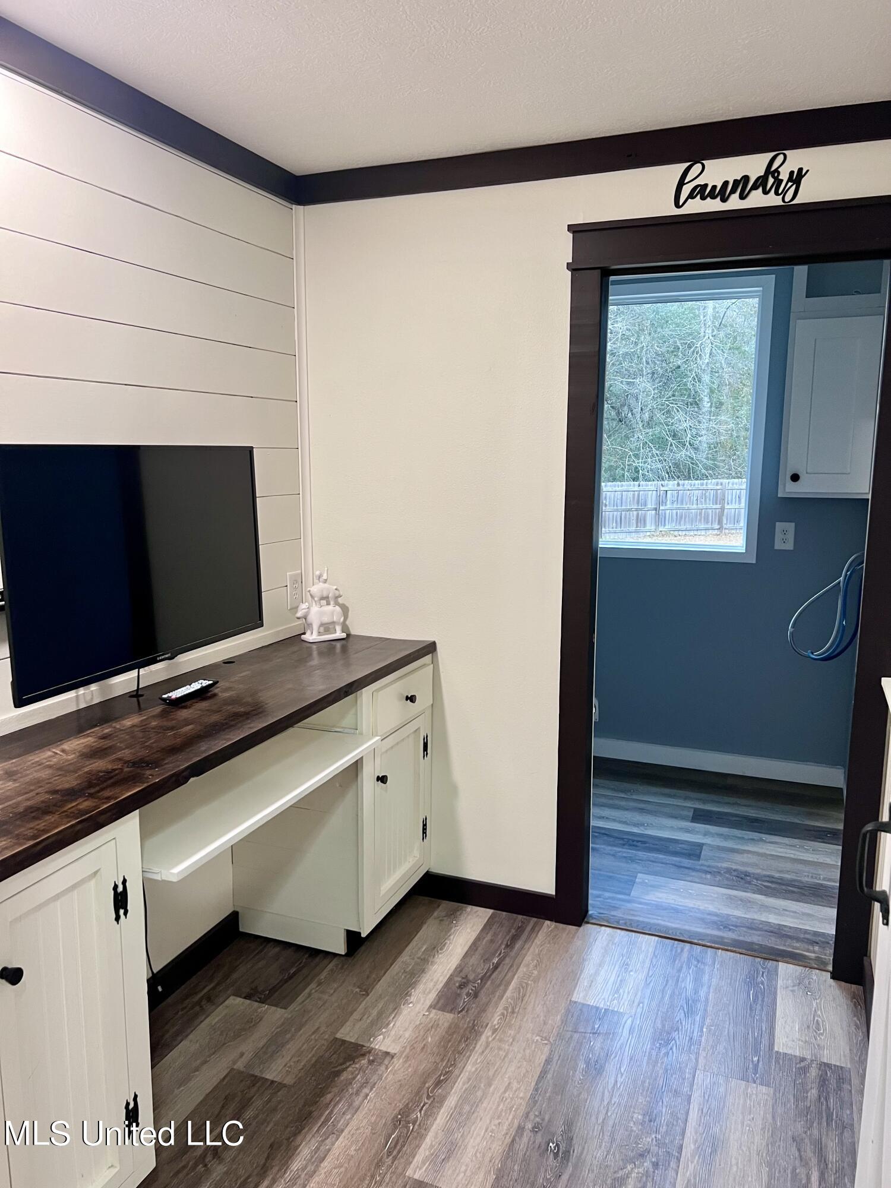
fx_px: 892
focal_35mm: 26
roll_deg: +1.3
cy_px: 594
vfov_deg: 67.3
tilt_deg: -8.6
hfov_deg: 53.1
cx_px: 446
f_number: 1.5
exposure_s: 1/60
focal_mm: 5.7
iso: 125
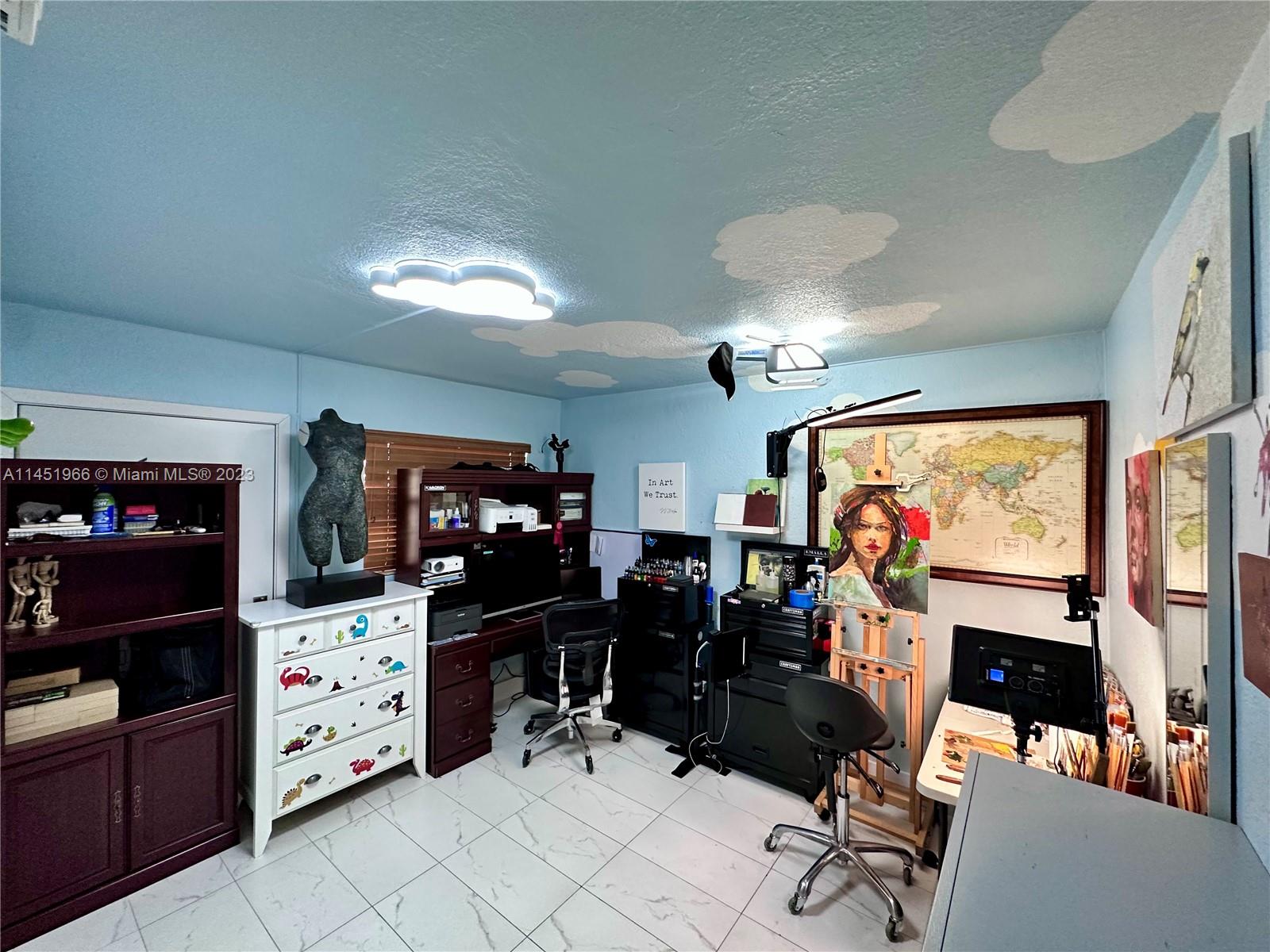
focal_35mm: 14
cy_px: 476
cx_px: 635
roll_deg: -0.9
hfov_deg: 102.1
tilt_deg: +0.2
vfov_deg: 85.7
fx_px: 514
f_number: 2.2
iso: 320
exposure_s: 1/60
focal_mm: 2.22
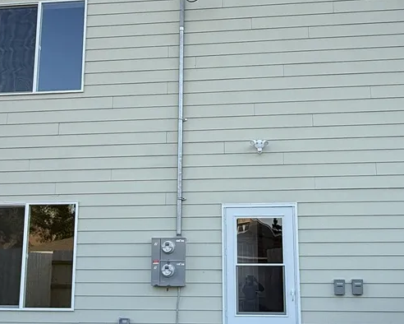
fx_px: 478
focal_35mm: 40
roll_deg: -0.5
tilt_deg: +8.9
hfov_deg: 45.8
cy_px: 197
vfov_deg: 37.2
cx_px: 206
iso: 50
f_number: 2.2
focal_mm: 2.22
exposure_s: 1/306
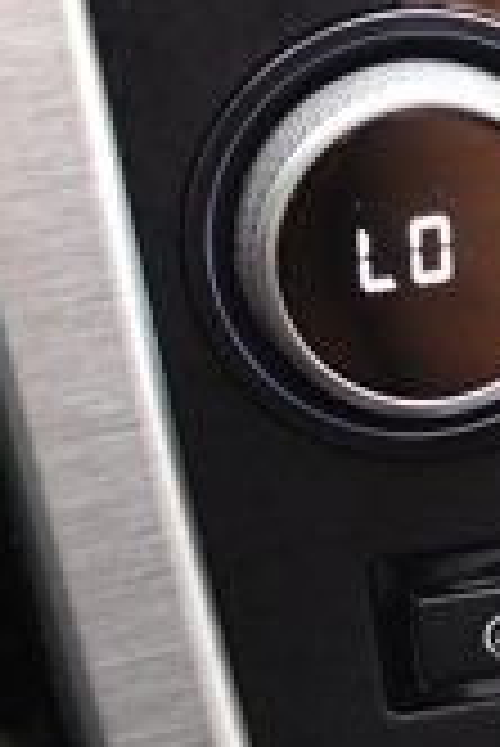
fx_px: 2890
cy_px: 74
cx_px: 928
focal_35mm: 139
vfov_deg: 14.6
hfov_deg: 9.4
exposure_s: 1/80
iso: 3200
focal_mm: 24
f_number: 4
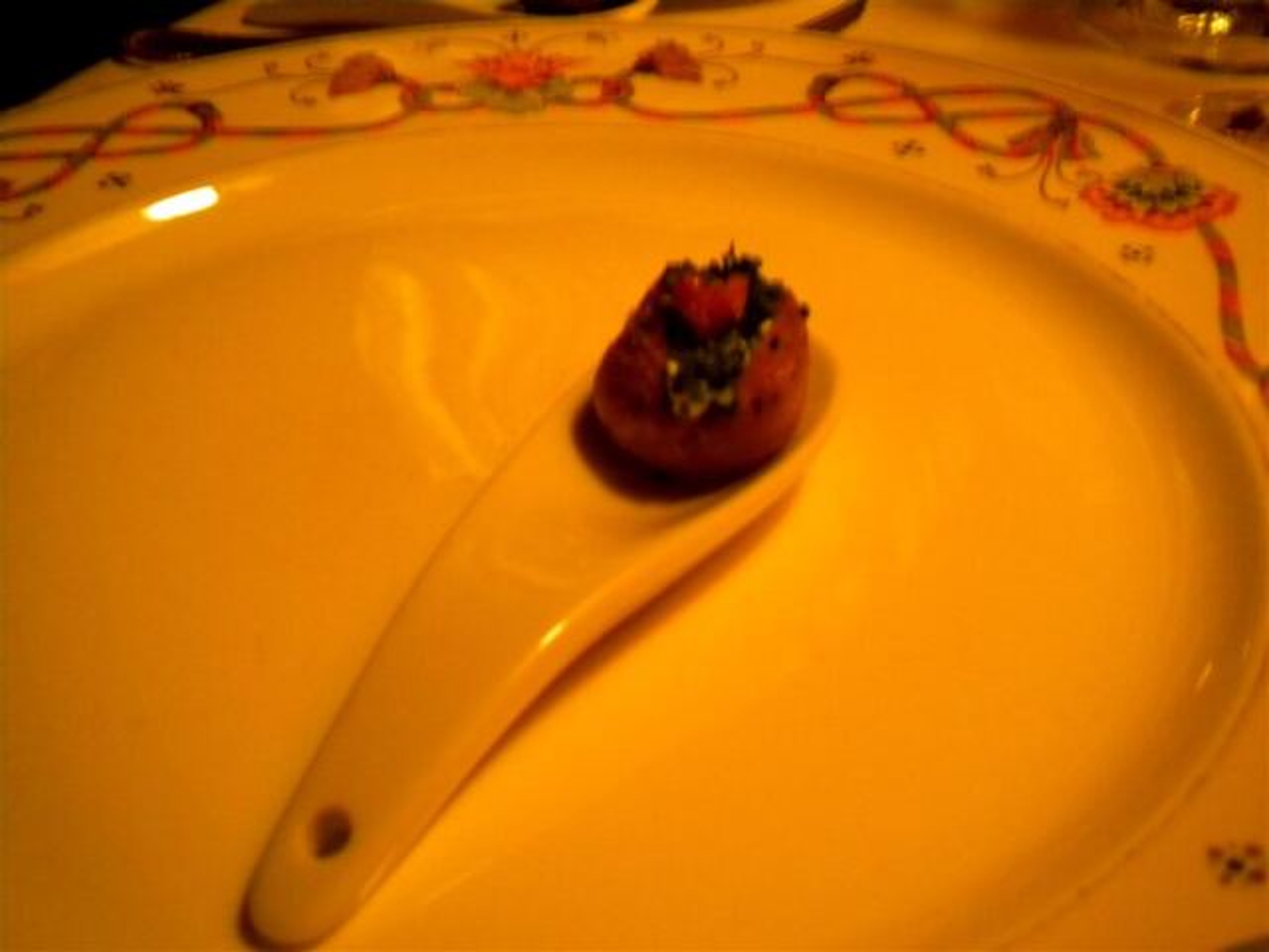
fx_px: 1503
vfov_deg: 35.1
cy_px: 476
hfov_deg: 45.8
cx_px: 634
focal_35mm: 41
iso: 400
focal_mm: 7.4
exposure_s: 1/9.3
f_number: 3.5
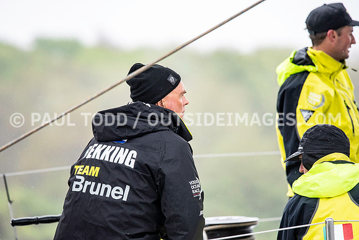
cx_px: 180
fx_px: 4488
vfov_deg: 3.1
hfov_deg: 4.6
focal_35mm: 450
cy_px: 120
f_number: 4
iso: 1000
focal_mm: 300
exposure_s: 1/1250
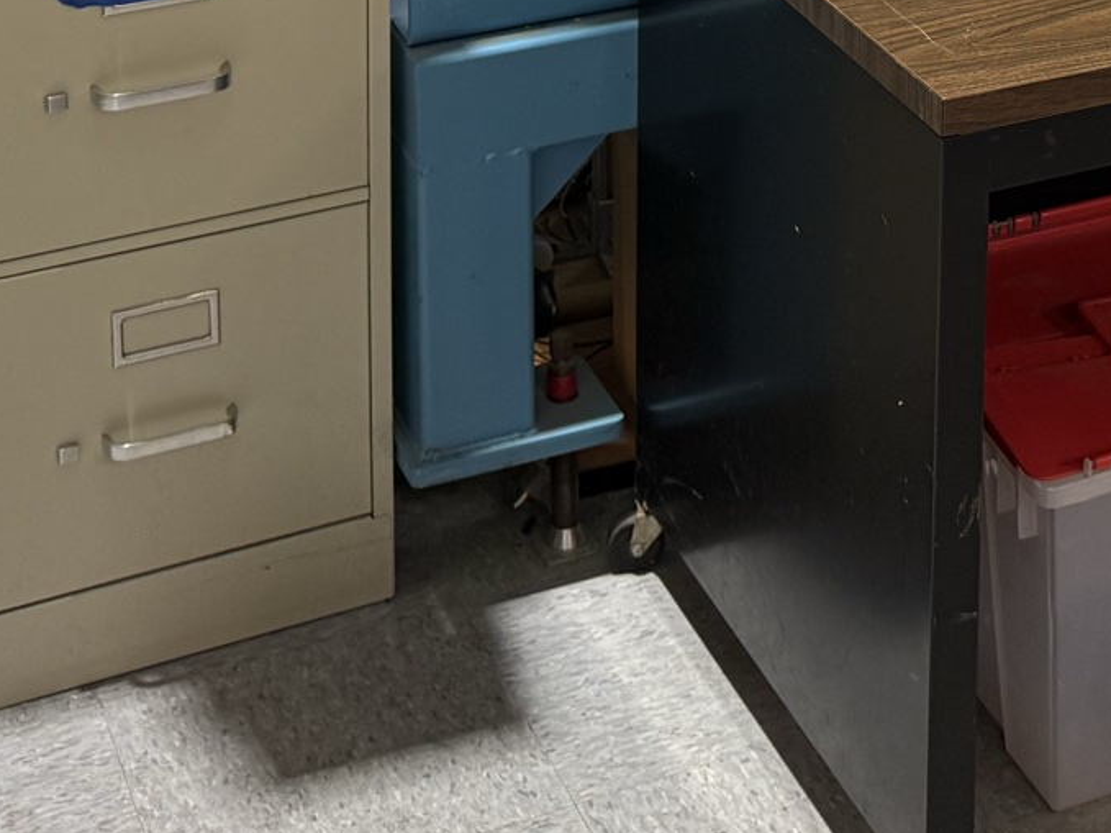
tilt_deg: -11.1
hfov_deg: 22.2
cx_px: 1091
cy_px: -556
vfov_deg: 15.5
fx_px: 2727
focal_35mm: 85
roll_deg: -2.1
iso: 125
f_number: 1.78
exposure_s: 1/60
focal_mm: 6.76
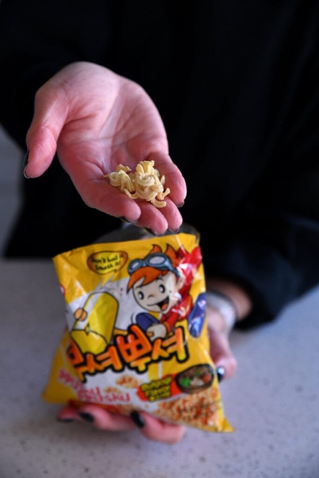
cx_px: 160
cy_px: 239
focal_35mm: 62
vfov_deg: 32.4
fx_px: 824
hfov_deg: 21.9
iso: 2500
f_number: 4
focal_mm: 62
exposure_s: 1/200
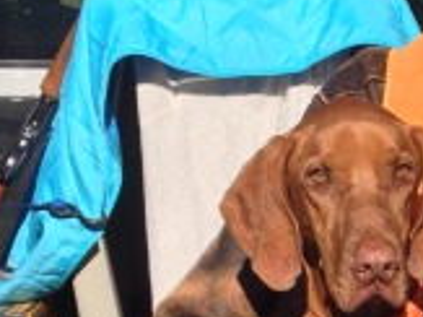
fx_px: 2100
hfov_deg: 11.4
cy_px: 343
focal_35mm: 172
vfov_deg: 8.6
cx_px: 413
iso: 50
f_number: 2.4
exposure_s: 1/1727
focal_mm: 4.28
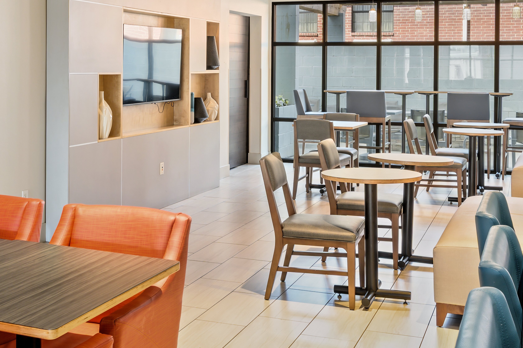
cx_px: 197
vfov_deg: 24.7
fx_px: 784
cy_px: 76
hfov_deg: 36.7
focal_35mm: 54
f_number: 11
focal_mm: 30
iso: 250
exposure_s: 1.6
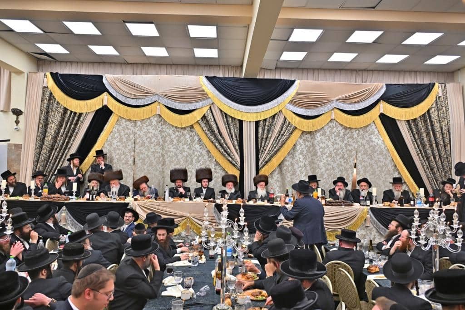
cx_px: 232
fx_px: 342
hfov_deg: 68.4
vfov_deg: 48.7
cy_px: 155
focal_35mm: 26
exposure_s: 1/200
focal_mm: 26.5
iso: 640
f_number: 4
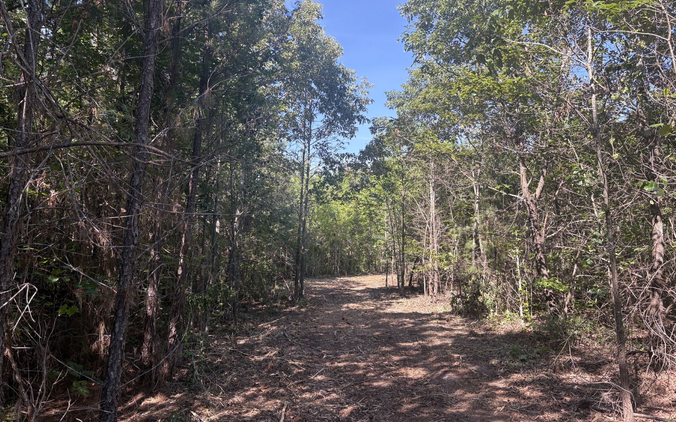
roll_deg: -3.0
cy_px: 201
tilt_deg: +8.1
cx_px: 337
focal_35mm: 28
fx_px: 516
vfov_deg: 44.5
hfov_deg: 66.5
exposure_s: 1/586
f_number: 1.6
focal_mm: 5.96
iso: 50
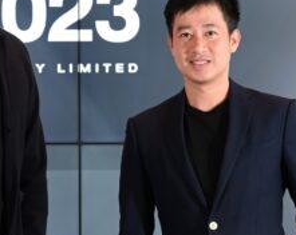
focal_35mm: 196
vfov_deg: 7.9
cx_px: -54
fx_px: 1714
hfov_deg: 9.7
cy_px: 169
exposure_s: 1/60
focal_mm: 60
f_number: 6.3
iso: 1600
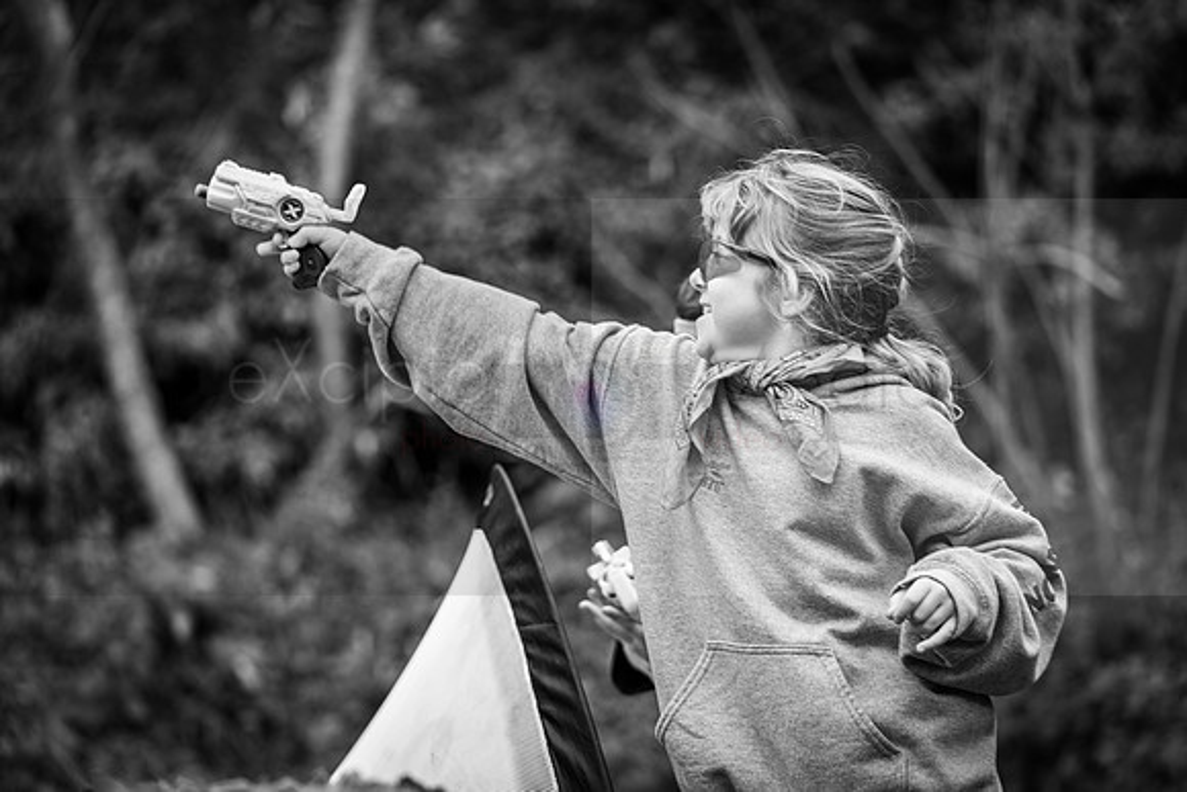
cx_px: 653
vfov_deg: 11.3
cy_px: 410
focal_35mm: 121
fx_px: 3989
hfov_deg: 16.9
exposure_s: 1/160
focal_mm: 107
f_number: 2.8
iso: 100
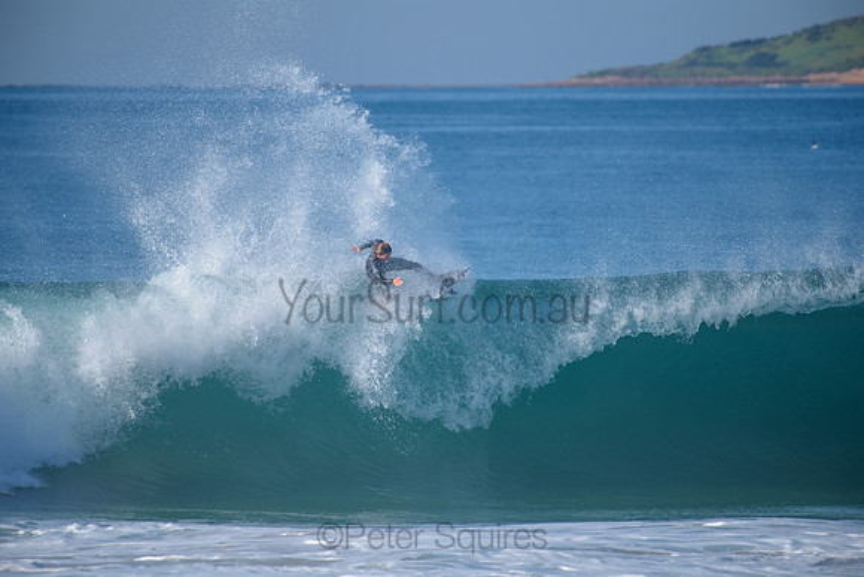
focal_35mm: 506
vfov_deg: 2.7
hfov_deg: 4.1
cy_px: 288
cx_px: 432
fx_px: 12149
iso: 220
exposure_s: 1/2000
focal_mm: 500
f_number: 5.6
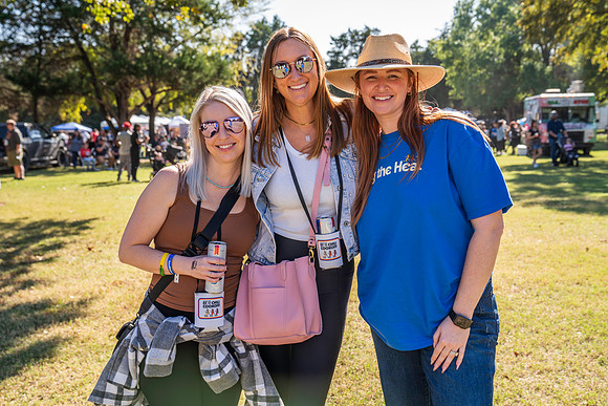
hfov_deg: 44.5
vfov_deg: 30.5
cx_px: 304
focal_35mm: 44
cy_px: 203
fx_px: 743
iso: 160
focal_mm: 44
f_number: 4.5
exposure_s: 1/320
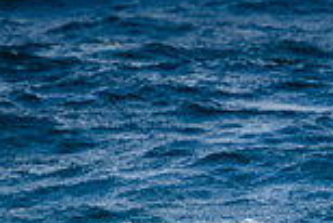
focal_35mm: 3009
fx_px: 27859
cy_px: 354
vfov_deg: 0.5
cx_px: 541
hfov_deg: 0.7
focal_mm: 800
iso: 1250
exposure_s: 1/1600
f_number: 11
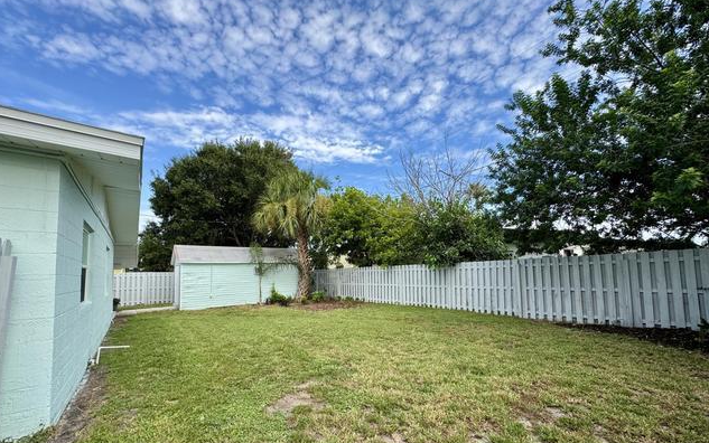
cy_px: 256
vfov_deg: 74.3
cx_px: 352
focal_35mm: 15
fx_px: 290
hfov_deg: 101.4
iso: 40
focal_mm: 2.22
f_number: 2.2
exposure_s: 1/646
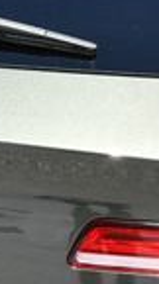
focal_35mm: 297
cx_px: -249
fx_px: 2238
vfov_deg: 7.3
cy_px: 268
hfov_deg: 4.0
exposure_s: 1/250
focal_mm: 32
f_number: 7.1
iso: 200
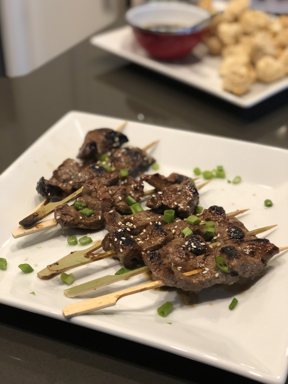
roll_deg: -0.2
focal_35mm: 52
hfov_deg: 28.0
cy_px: 192
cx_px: 144
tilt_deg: -34.2
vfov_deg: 36.8
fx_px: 577
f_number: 2.4
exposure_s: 1/30
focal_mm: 6
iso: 125
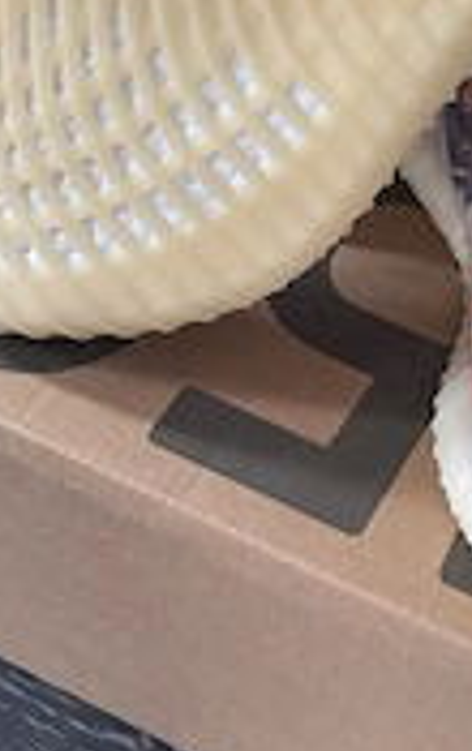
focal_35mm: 58
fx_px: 1189
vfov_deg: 33.7
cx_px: 468
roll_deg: -16.7
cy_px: 116
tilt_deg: -39.9
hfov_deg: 21.7
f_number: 1.78
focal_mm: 6.76
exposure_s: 1/60
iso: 500
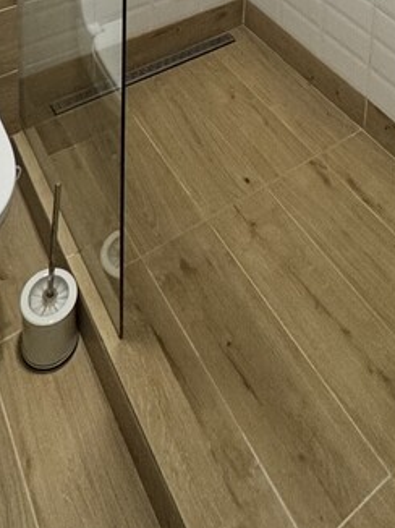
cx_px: 206
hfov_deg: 32.8
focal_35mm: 44
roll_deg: -1.4
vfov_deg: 27.4
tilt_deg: -8.5
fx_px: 670
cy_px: -287
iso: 200
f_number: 2.2
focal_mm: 2.22
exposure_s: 1/50
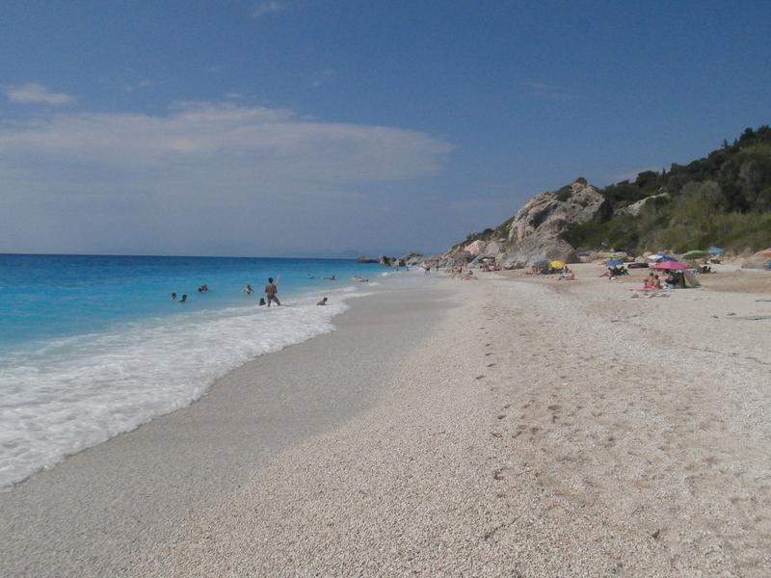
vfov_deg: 46.8
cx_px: 386
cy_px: 289
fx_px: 668
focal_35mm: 30
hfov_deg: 60.0
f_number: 8.9
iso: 400
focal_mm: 5.36
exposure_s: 1/2000
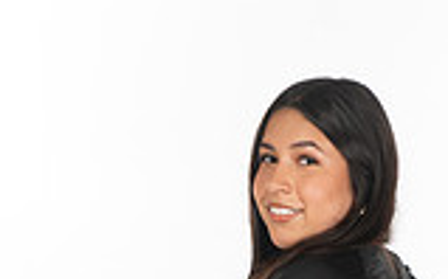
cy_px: 609
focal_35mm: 159
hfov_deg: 13.2
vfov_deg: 7.8
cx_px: 299
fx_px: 1939
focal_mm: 55
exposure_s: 1/320
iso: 800
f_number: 8
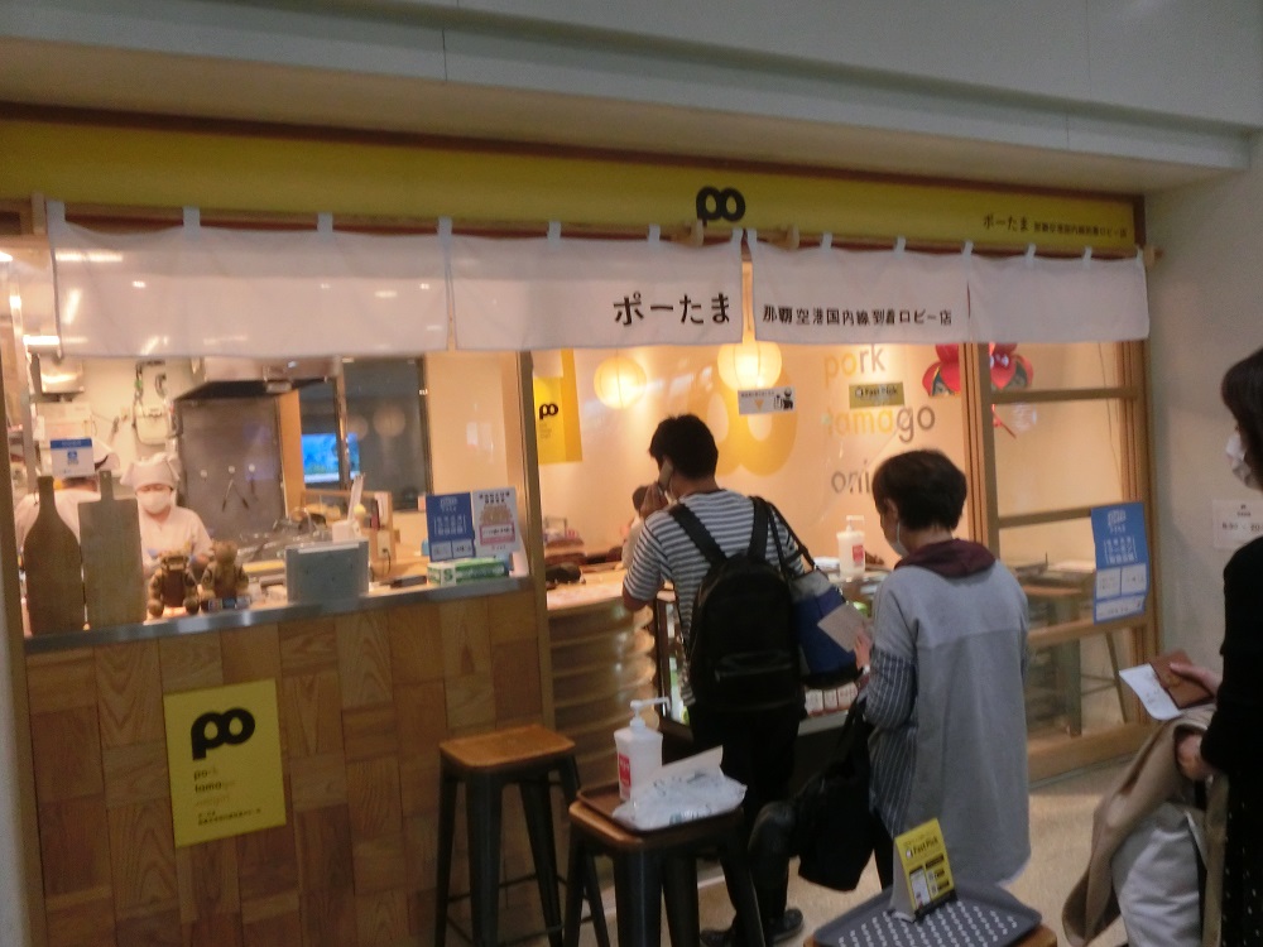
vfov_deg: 46.8
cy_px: 474
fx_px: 1095
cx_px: 632
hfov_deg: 60.0
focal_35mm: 30
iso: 400
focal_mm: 5.36
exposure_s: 1/125
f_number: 3.5
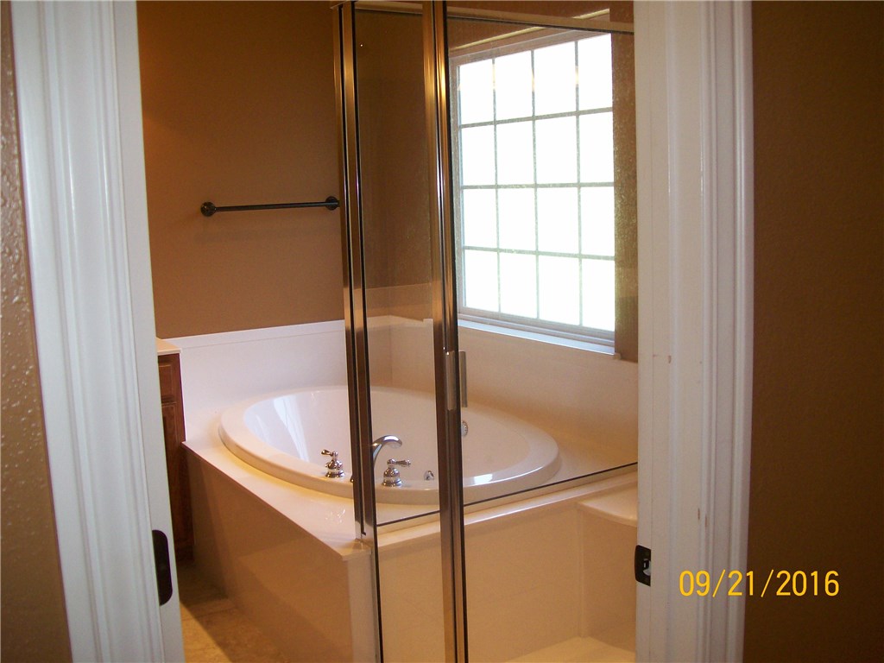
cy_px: 332
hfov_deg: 51.4
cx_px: 442
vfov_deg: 39.7
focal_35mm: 36
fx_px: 919
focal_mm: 6
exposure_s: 1/69.8
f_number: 2.7
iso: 140
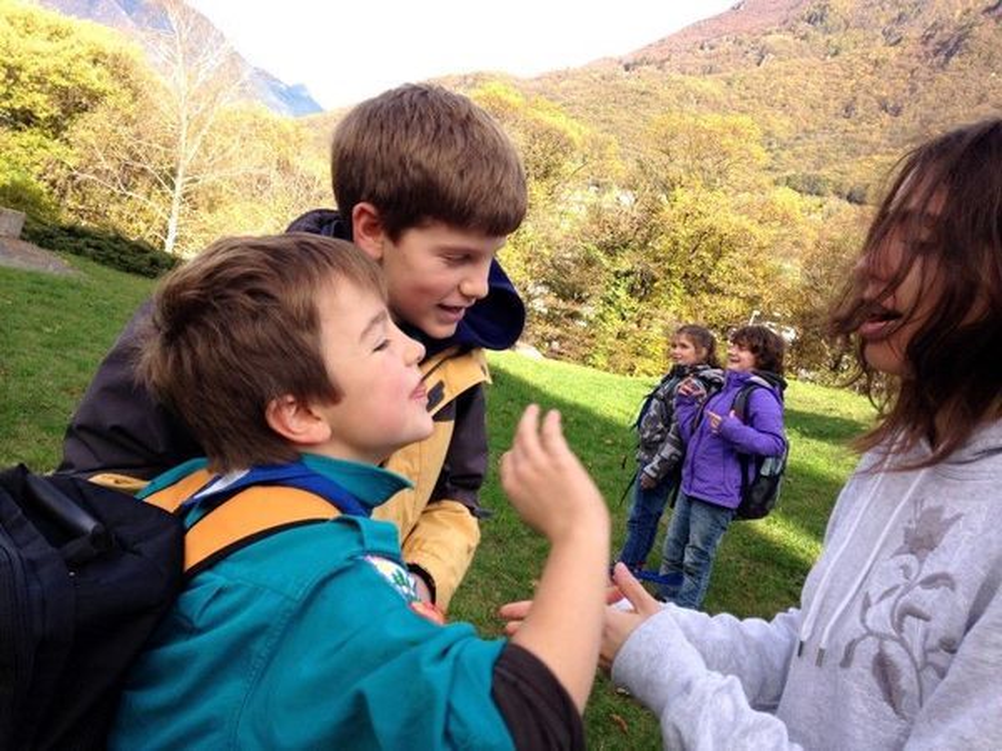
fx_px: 955
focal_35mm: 33
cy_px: 376
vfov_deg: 42.9
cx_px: 501
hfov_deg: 55.4
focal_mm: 4.12
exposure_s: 1/387
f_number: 2.4
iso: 50
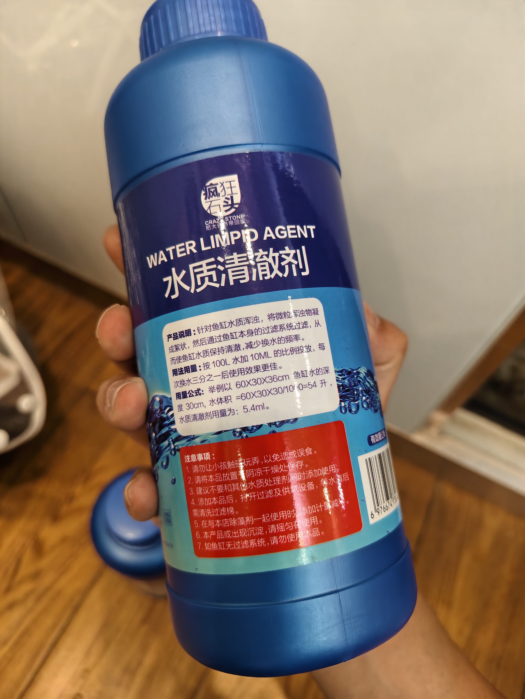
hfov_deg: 58.9
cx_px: 262
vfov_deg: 73.9
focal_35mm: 23
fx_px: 465
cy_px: 350
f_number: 1.88
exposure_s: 1/124
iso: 770
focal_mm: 5.56
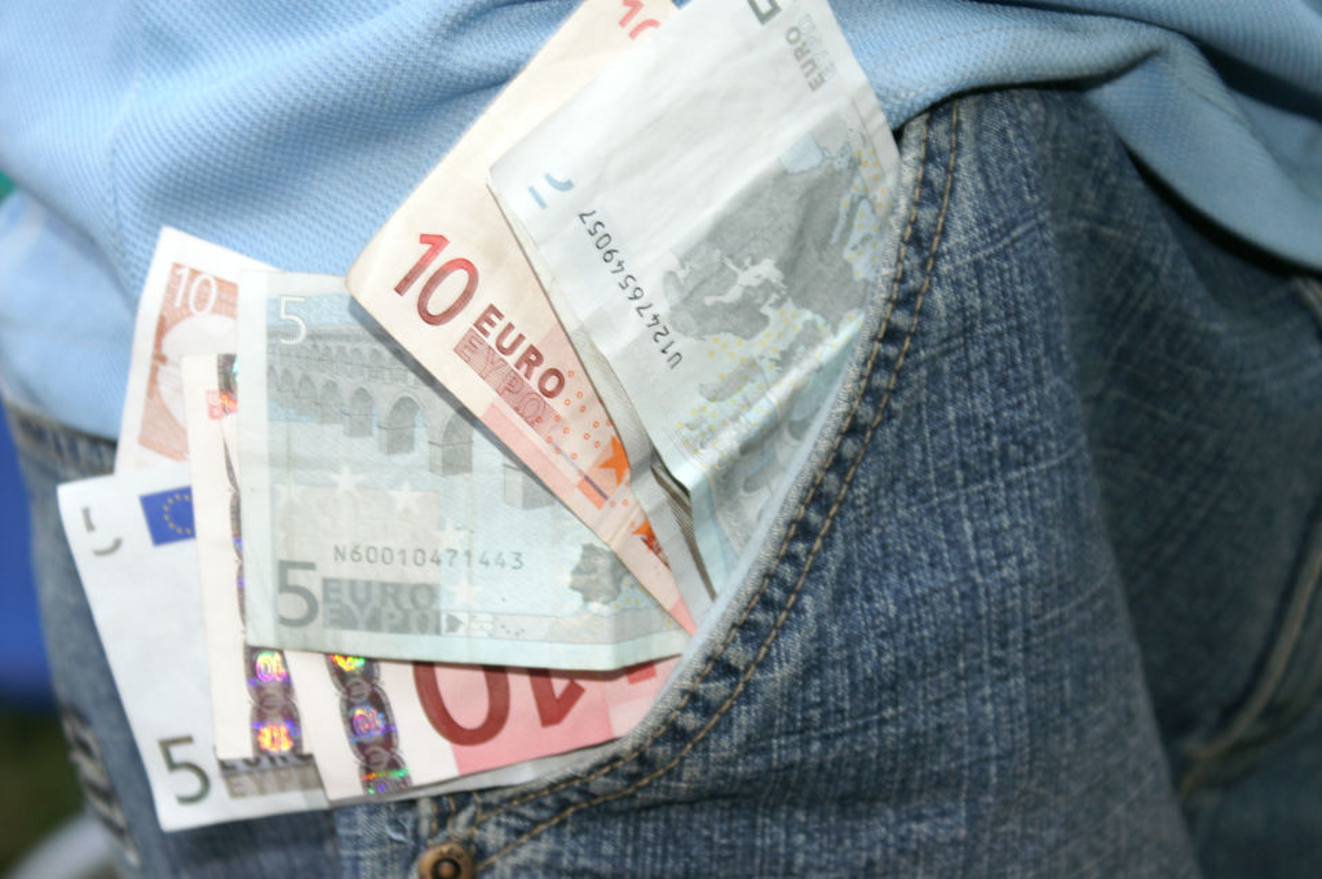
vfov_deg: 13.0
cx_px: 661
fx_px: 3852
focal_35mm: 105
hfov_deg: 19.5
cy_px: 440
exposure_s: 1/125
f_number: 6.3
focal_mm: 70
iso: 400
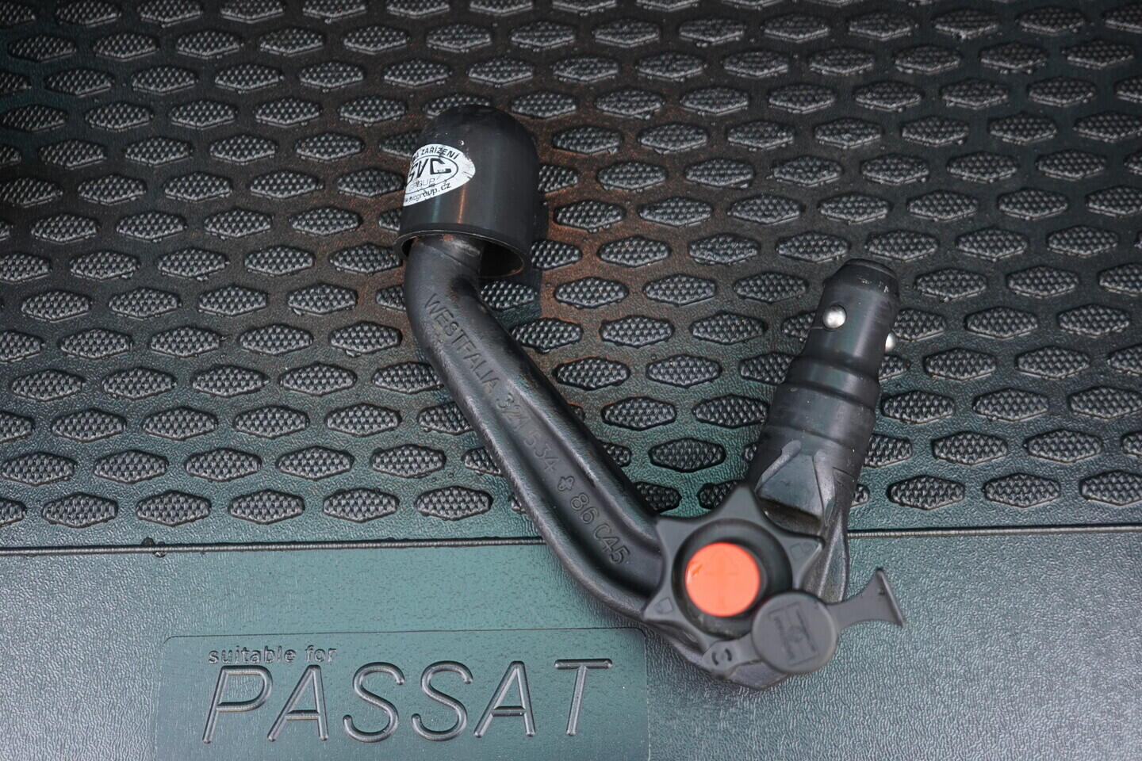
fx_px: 1142
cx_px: 571
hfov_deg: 53.1
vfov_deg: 36.9
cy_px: 380
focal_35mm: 36
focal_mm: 24
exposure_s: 1/40
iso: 400
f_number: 2.8
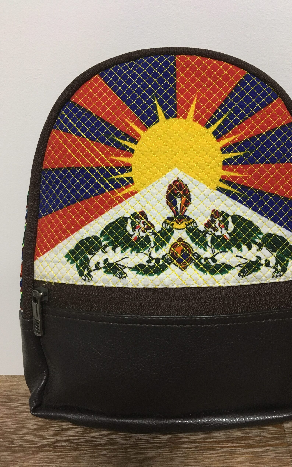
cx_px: 174
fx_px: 395
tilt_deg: -22.7
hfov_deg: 40.4
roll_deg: +2.9
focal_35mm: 31
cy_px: 233
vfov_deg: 61.2
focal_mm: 4.15
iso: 160
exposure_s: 1/33
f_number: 2.2
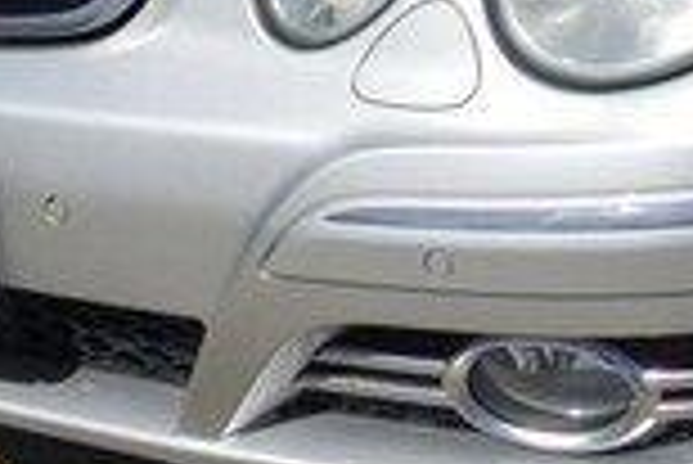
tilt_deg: -13.3
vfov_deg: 9.9
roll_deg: +2.5
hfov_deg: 15.5
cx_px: 752
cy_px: -457
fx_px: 2486
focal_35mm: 129
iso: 32
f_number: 2.2
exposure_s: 1/3968
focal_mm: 4.15
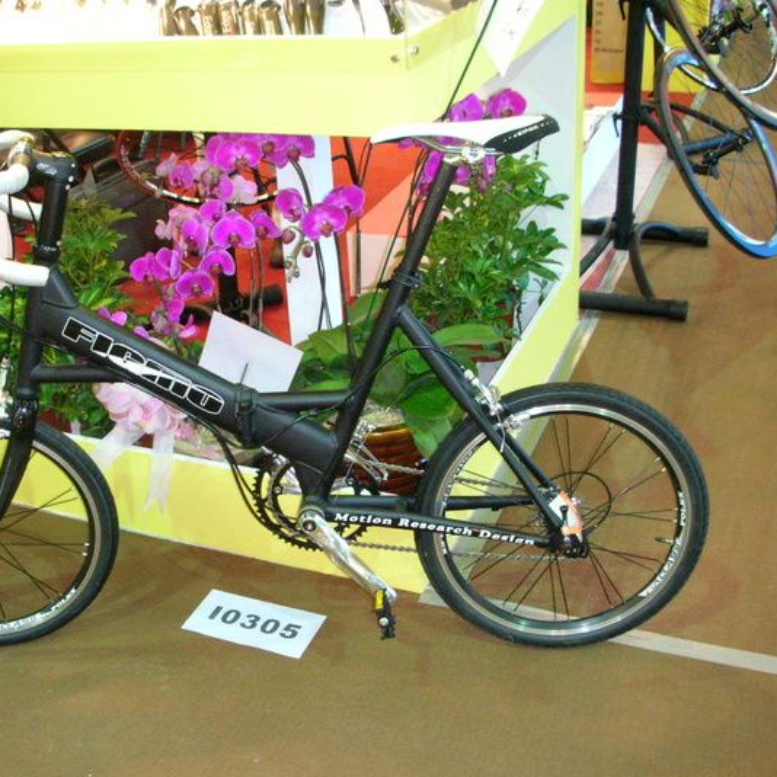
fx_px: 1067
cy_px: 393
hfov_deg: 39.7
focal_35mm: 42
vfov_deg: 40.0
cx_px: 284
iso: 200
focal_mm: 5.8
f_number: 3
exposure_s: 1/21.7
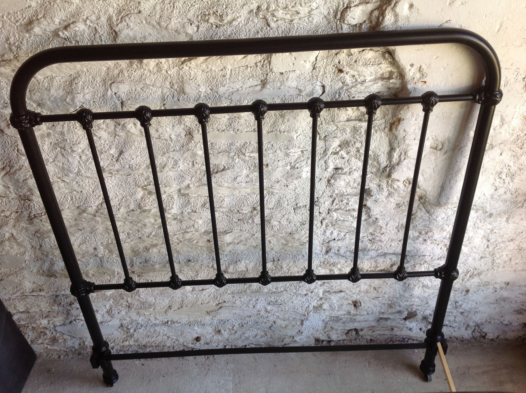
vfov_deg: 40.6
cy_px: 196
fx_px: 531
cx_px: 263
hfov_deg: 52.7
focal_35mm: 35
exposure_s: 1/60
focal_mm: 4.28
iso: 50
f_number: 2.4
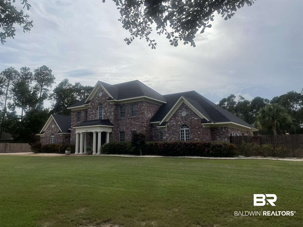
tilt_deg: +7.5
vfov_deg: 53.1
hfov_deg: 67.3
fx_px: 228
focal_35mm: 26
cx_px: 152
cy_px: 114
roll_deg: +1.1
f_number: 1.6
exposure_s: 1/8403
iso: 32
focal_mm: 4.2
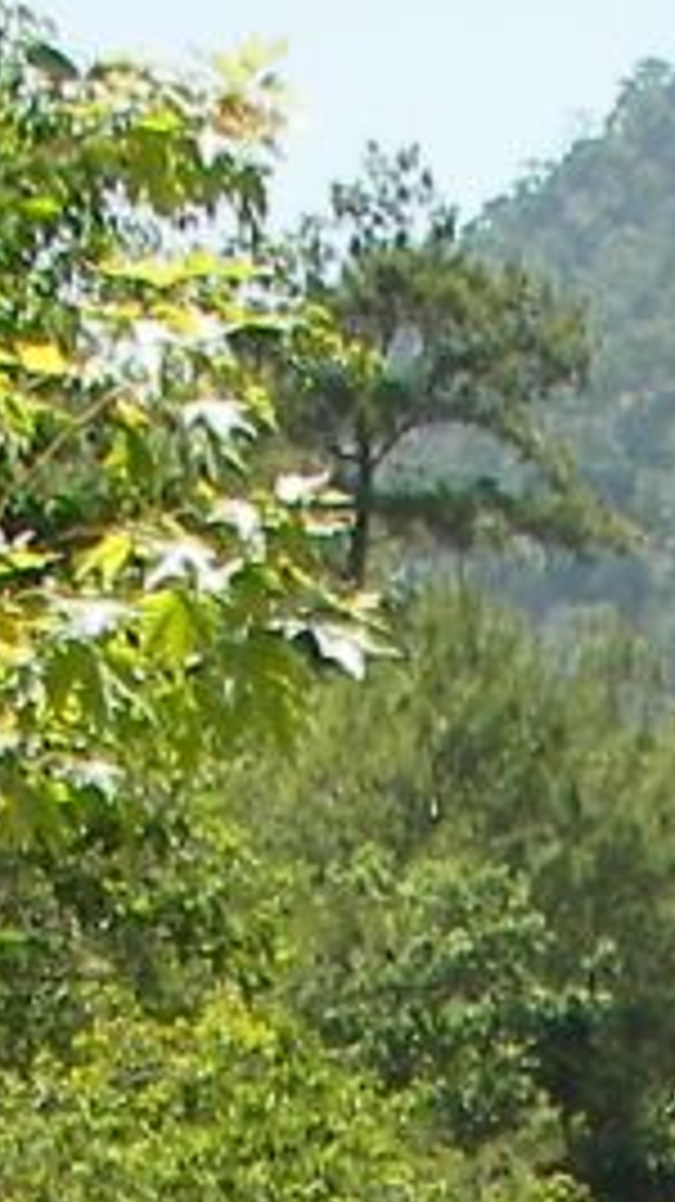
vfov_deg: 9.0
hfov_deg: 5.3
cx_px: 792
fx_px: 7325
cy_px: 2120
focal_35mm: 230
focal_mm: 7.3
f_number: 2.8
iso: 50
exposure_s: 1/500
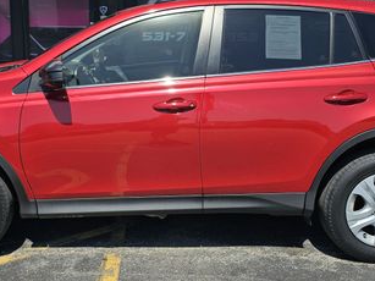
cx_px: 169
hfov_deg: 39.6
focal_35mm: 48
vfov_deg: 30.2
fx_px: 520
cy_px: 114
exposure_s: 1/1078
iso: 10
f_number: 1.7
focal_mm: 6.3
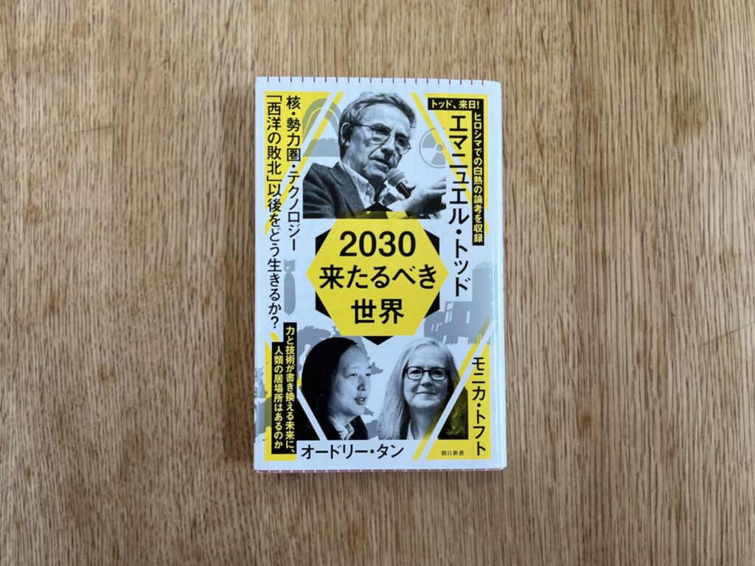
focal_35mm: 26
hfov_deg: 67.3
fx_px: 567
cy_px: 283
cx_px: 378
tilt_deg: -88.1
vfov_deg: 53.1
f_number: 1.6
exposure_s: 1/118
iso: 125
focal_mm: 5.1
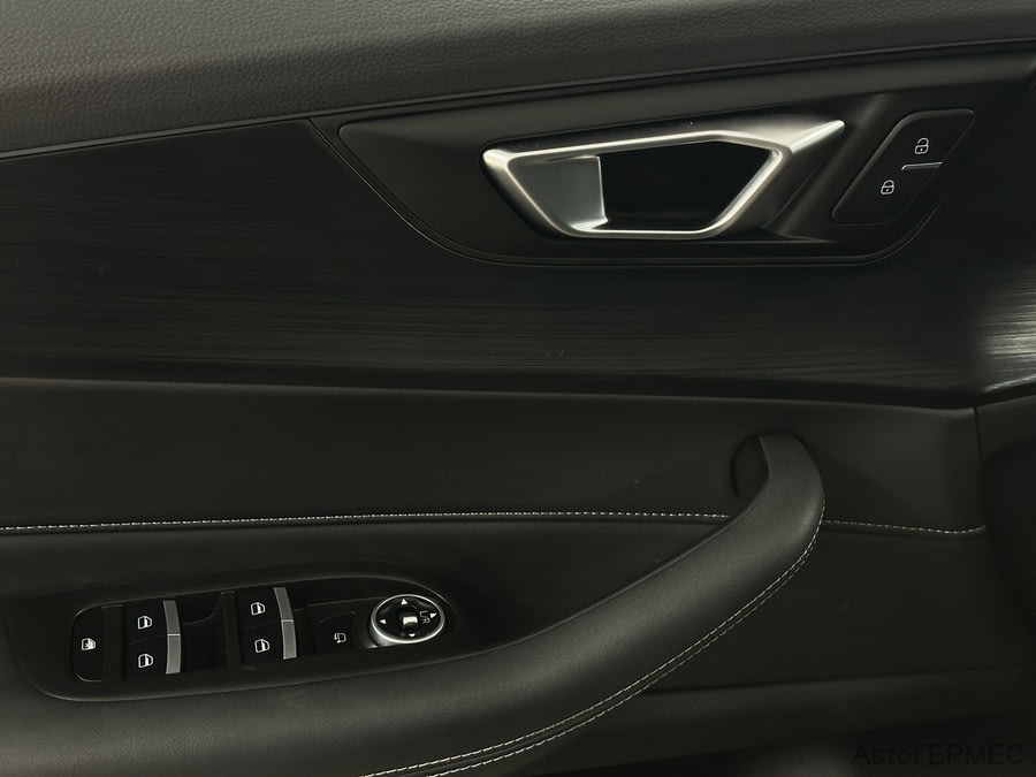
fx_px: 1437
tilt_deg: -30.8
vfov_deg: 30.3
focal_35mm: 48
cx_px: 518
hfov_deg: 39.7
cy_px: 388
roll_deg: +0.4
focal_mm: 6.86
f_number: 1.78
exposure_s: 1/33
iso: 250
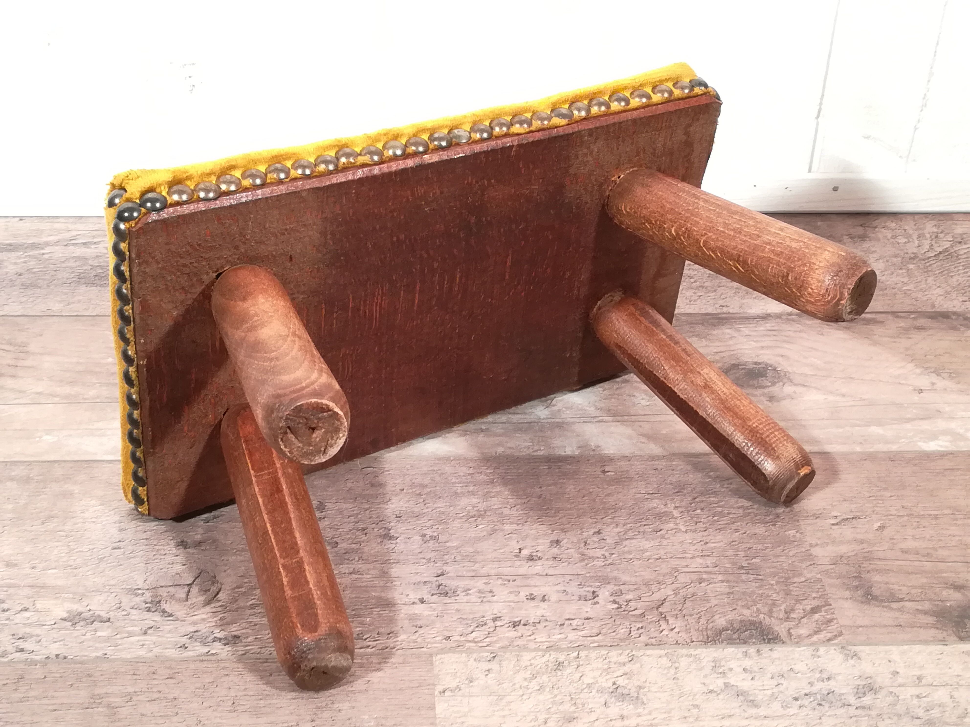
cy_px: 364
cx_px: 485
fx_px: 1373
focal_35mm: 49
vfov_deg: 29.7
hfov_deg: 38.9
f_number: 2.2
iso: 160
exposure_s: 1/33.3
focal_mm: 3.83
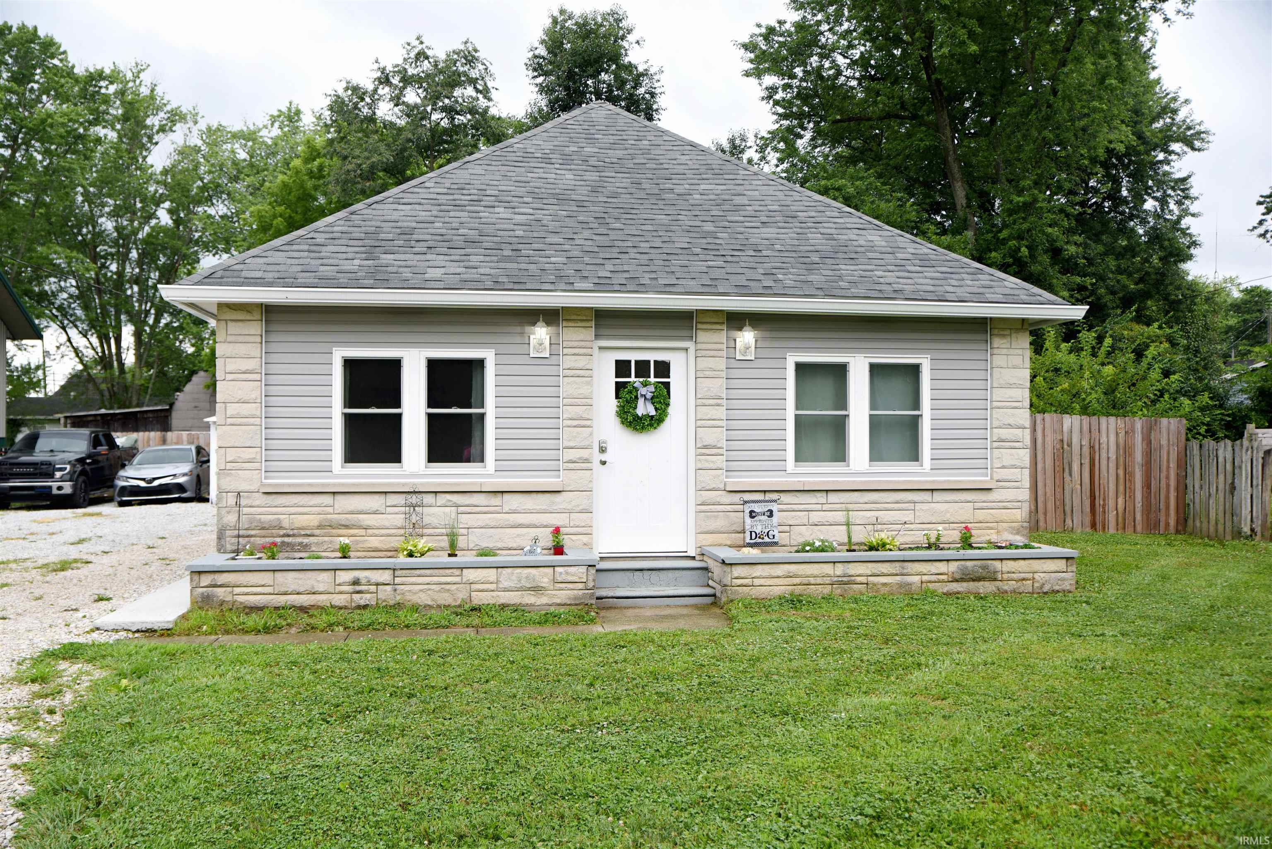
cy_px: 424
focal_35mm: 32
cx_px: 636
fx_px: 1131
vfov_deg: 41.1
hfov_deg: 58.7
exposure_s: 1/200
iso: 100
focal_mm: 32
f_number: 2.8
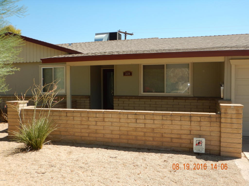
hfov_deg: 58.4
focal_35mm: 31
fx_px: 223
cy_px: 93
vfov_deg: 45.4
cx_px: 124
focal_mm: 5.6
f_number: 4.2
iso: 125
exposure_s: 1/500
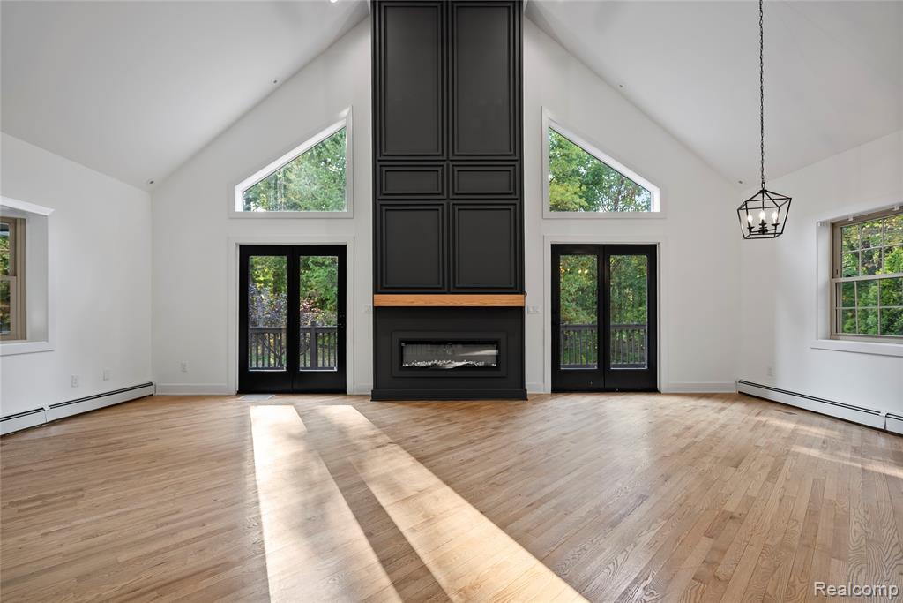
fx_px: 401
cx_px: 452
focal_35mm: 16
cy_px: 302
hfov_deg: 96.7
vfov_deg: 73.8
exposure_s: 1/6
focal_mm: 16
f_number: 4
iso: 100
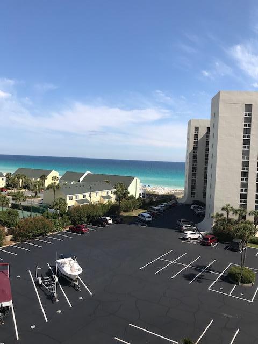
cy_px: 172
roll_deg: -1.4
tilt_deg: -1.8
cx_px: 129
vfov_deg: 63.4
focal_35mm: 28
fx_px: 278
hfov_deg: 49.7
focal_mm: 3.99
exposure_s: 1/3300
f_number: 1.8
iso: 20
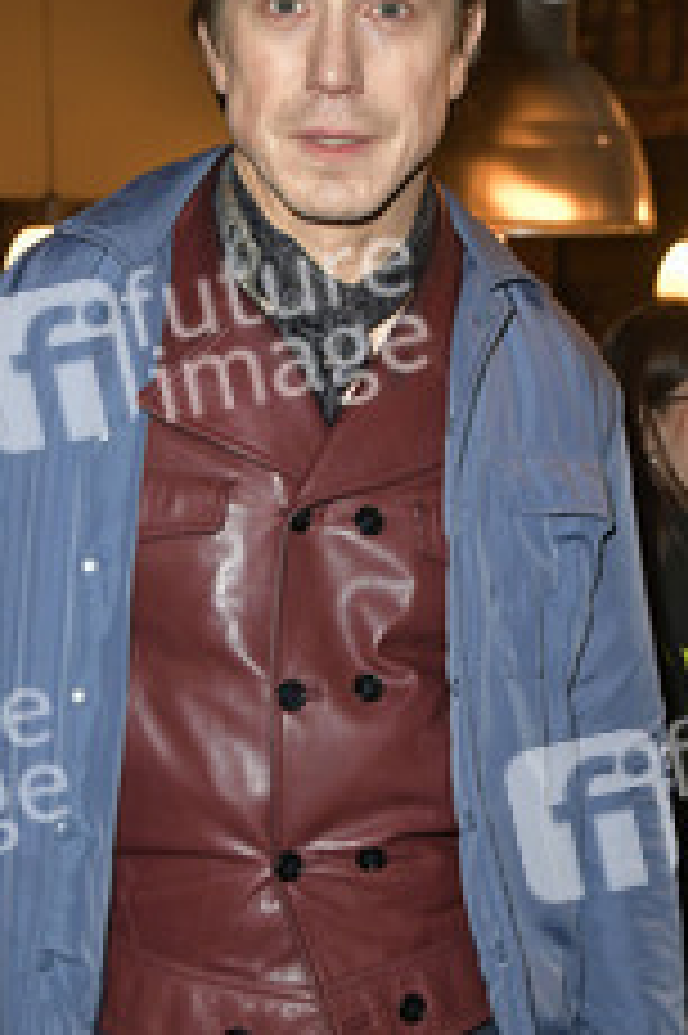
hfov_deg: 22.2
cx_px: 328
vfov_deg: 32.9
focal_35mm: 61
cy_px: 572
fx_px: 1751
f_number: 5.6
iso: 2500
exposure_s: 1/200
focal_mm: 35
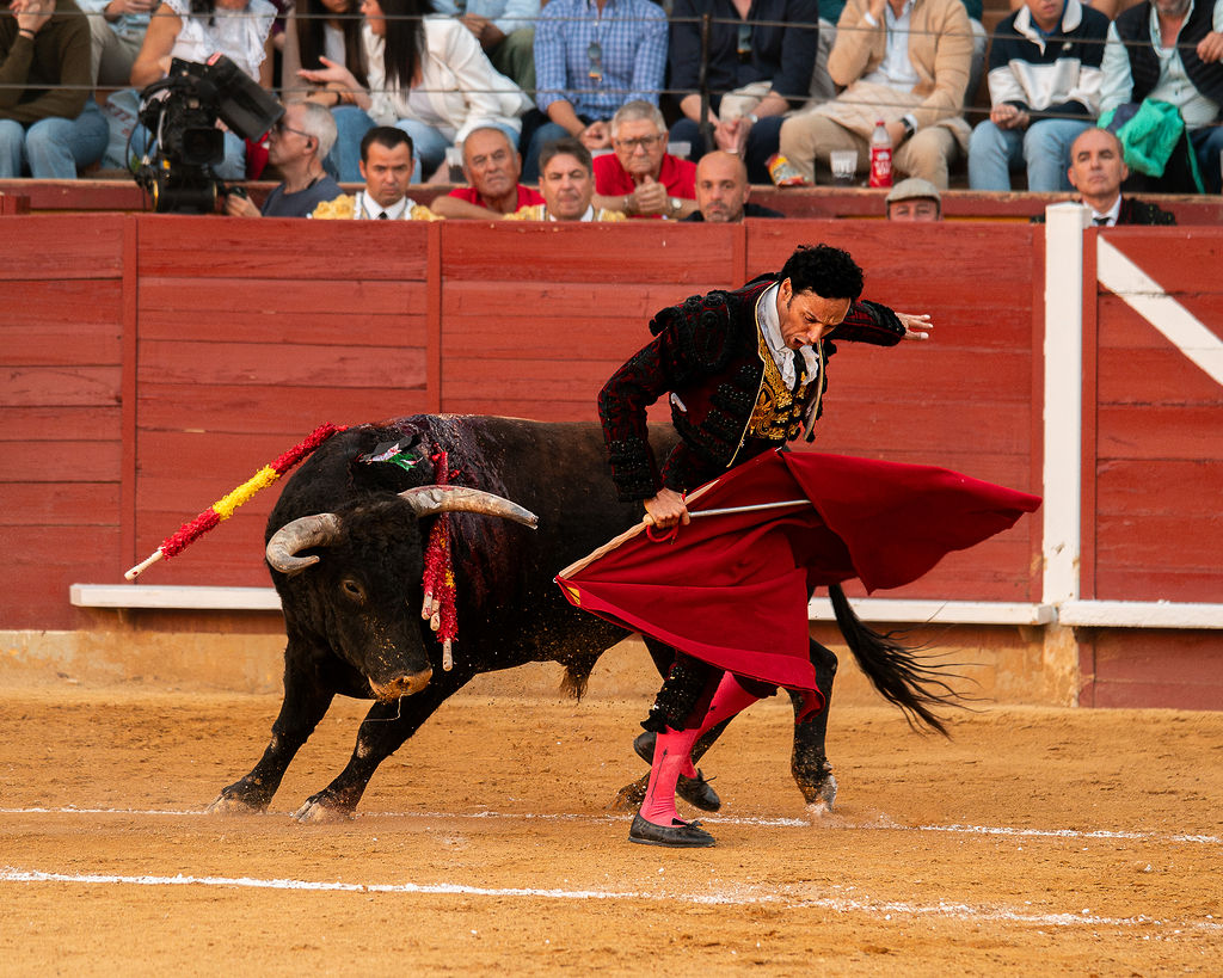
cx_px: 553
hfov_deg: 6.1
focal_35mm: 319
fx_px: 11530
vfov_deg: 4.9
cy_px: 477
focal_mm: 252.9
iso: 2500
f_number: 5.6
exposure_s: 1/1000
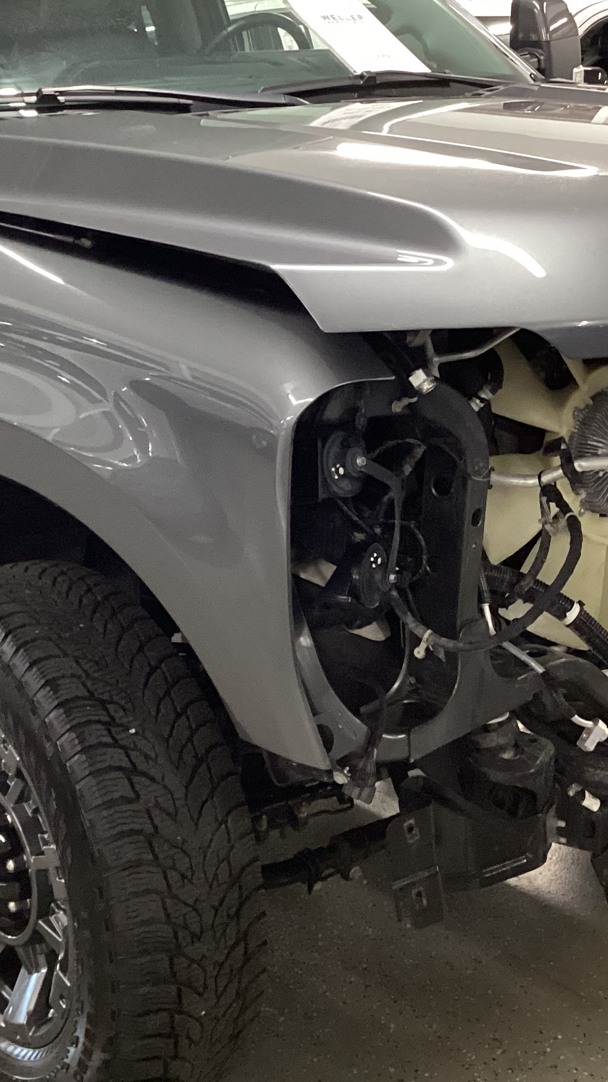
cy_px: 426
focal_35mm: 56
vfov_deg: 37.1
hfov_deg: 21.3
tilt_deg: -15.3
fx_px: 1606
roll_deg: +1.6
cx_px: 194
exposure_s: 1/33
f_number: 2.4
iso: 250
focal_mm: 3.3
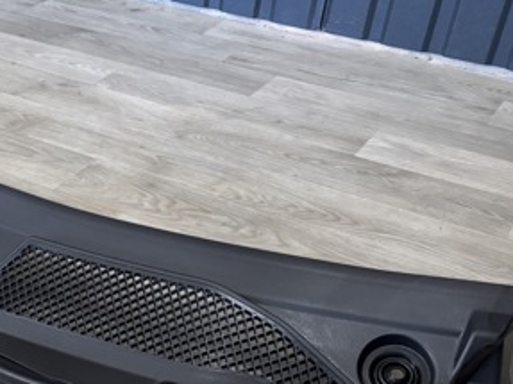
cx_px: 23
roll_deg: +0.5
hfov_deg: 31.2
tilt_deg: -37.8
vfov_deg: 24.5
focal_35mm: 58
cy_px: 341
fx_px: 859
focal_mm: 5.96
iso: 250
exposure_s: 1/60
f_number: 1.6
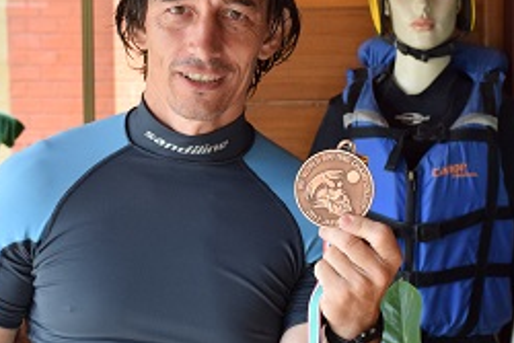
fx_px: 1643
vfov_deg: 11.9
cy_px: 181
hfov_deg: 17.8
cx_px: 290
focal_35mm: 115
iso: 800
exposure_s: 1/200
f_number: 7.1
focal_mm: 32
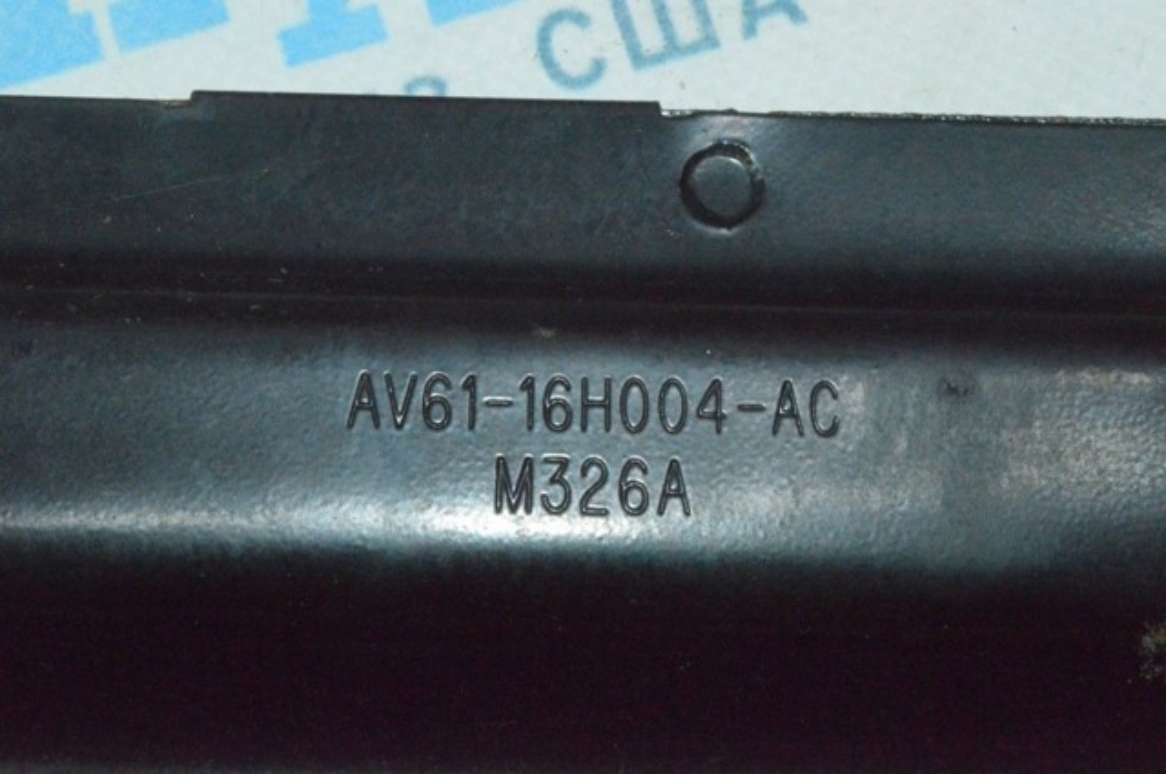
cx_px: 583
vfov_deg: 18.1
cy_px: 387
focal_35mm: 75
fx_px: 2426
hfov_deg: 27.0
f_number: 36
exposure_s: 1/80
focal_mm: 50
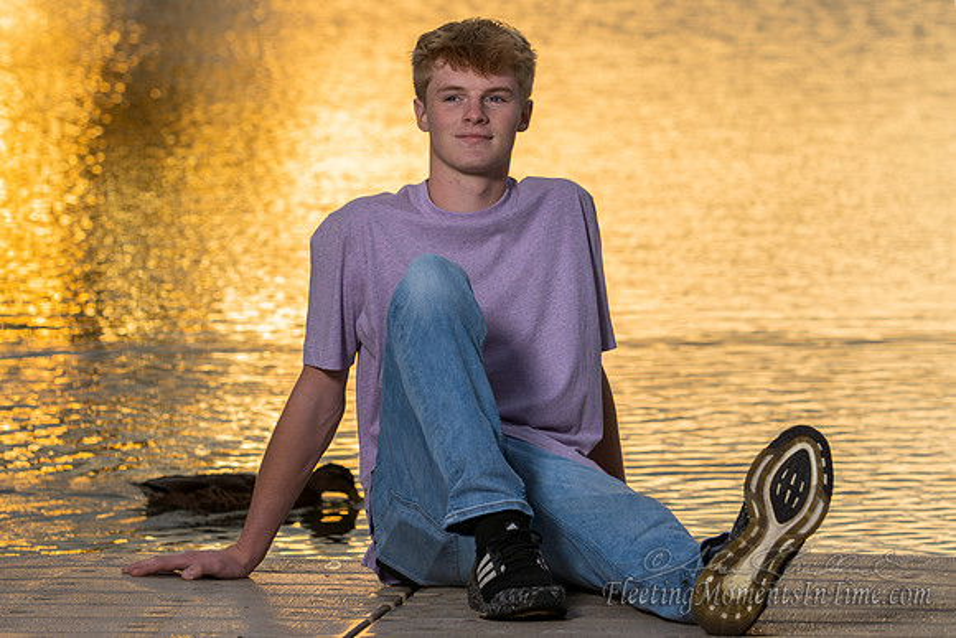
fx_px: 4781
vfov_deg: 7.6
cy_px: 319
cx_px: 478
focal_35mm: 180
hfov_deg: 11.4
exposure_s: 1/250
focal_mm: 180
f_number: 6.3
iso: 100
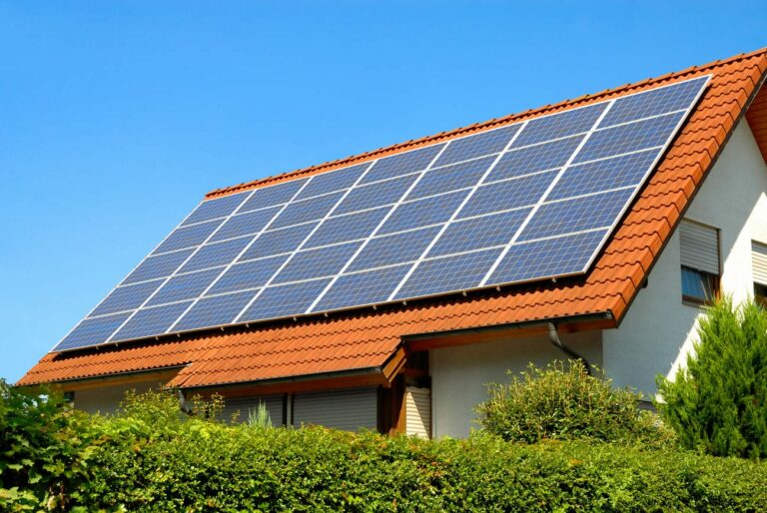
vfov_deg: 23.8
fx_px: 1216
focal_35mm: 57
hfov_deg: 35.0
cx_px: 384
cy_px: 256
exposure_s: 1/320
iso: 200
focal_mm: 38
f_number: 8
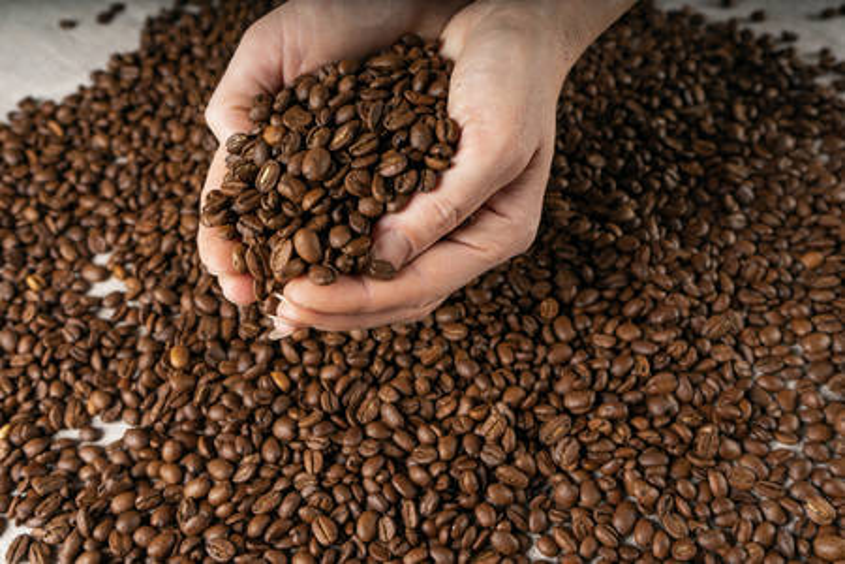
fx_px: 775
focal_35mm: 33
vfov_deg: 40.0
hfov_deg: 57.2
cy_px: 282
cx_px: 422
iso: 100
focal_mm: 33
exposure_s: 1/200
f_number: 7.1
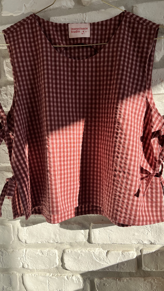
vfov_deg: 66.1
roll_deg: +5.6
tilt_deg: -4.4
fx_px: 224
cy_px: 144
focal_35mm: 29
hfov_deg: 40.2
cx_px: 79
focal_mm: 5.1
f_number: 1.6
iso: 50
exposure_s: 1/1536
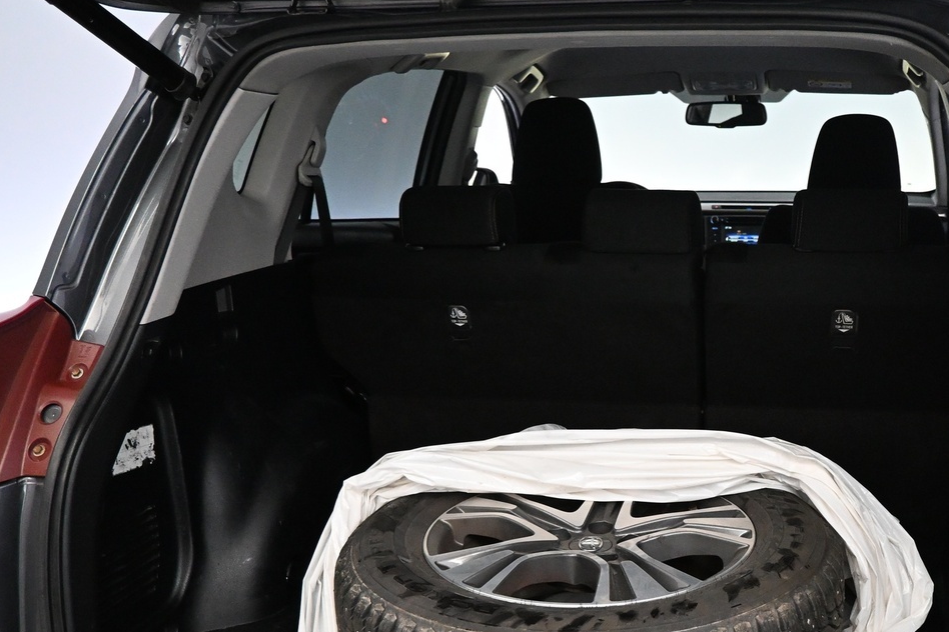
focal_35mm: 41
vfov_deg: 31.8
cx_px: 633
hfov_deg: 46.7
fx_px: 1081
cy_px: 499
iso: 3200
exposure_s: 1/125
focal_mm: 16
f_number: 3.5
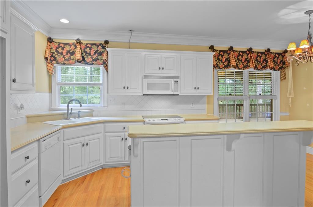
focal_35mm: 20
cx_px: 156
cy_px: 104
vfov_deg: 62.9
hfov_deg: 85.6
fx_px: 169
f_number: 13
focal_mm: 13
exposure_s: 1.3
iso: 200
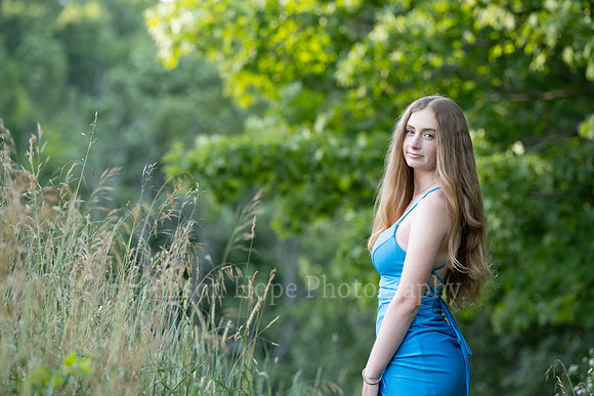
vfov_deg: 6.9
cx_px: 297
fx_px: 3301
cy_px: 198
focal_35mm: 200
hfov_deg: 10.3
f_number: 5
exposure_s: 1/200
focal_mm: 200
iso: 400
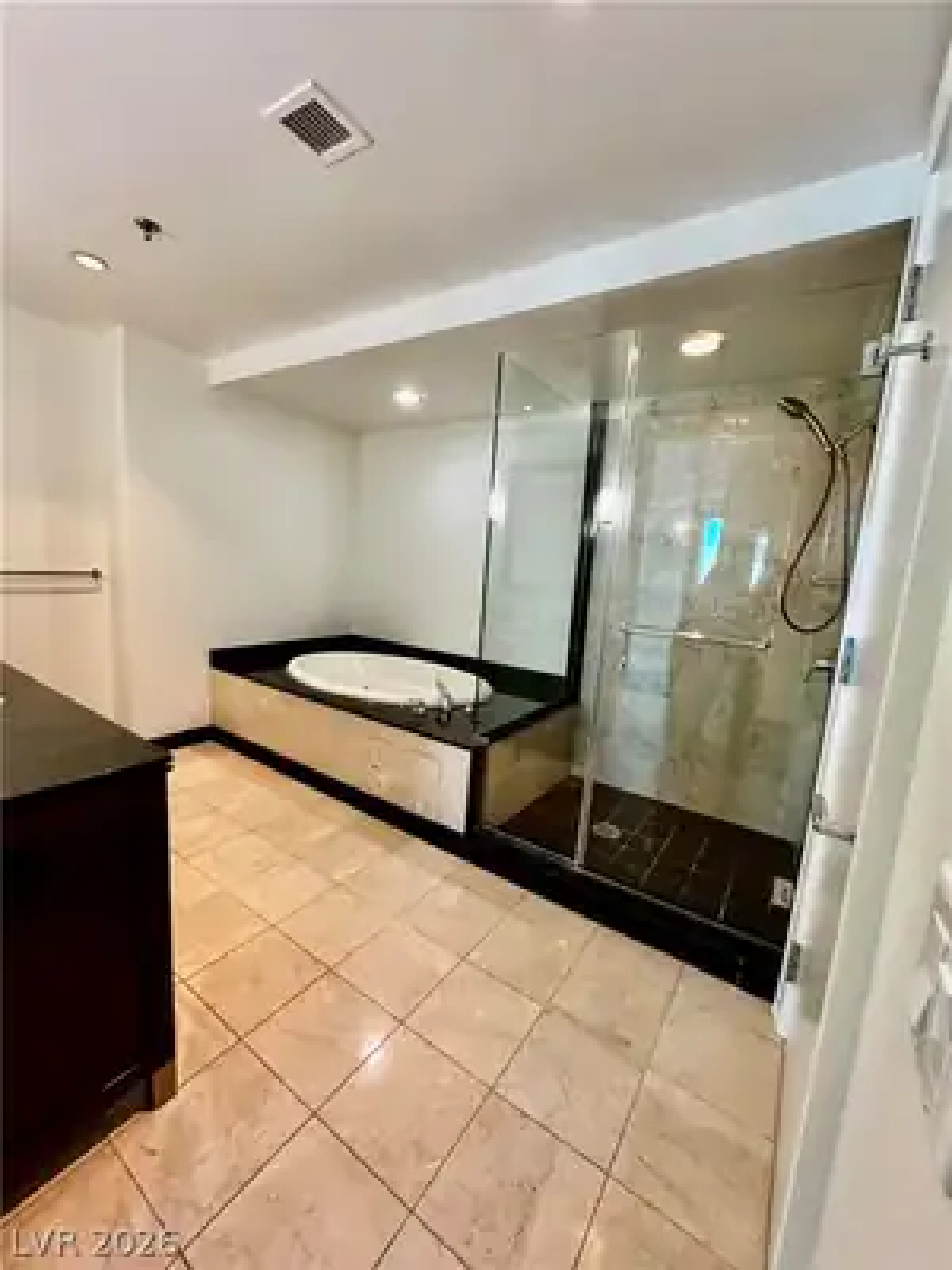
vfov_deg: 102.1
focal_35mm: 14
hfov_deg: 85.7
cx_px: 476
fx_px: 513
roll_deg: -4.5
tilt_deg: -9.0
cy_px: 635
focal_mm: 2.22
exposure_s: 1/120
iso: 320
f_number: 2.2
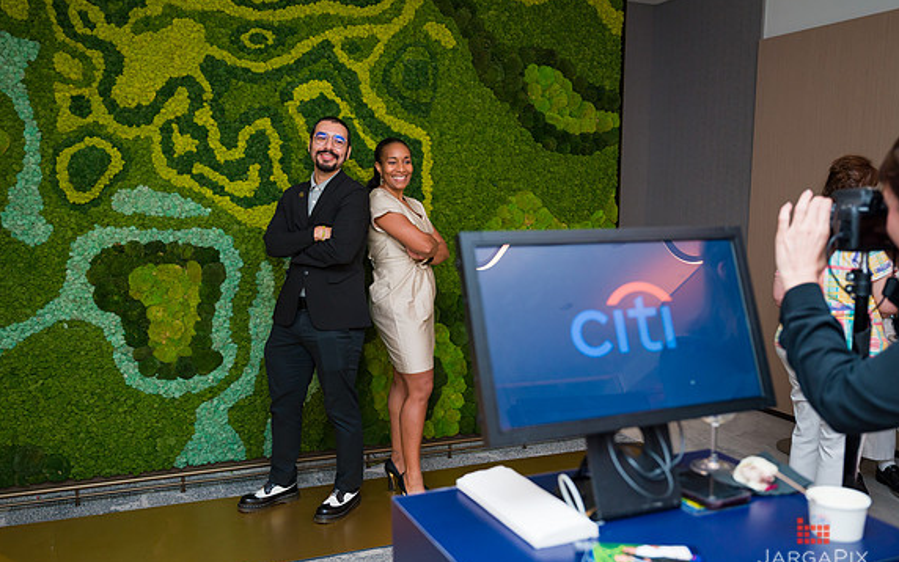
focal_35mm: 33
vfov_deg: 38.4
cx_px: 437
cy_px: 291
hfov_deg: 58.1
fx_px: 809
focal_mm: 30.5
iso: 800
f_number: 3.2
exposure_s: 1/200
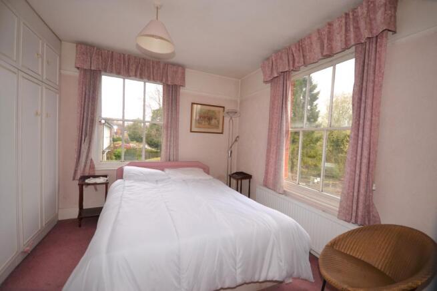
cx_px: 218
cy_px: 146
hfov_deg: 100.4
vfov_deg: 77.4
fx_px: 182
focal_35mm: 15
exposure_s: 1/125
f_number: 5.6
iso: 400
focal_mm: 10
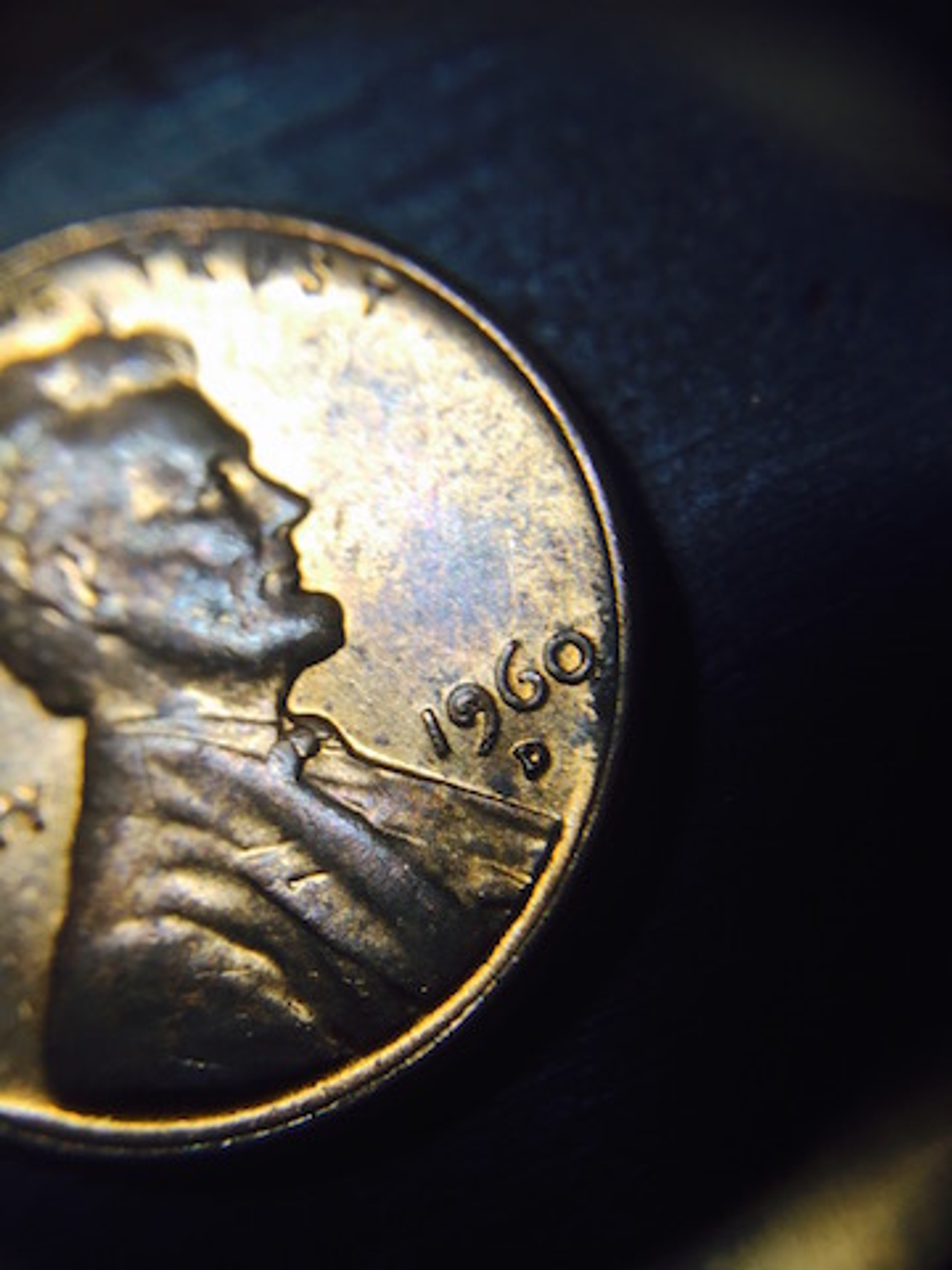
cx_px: 476
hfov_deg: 48.2
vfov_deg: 61.7
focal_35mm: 29
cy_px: 635
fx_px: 1063
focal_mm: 4.15
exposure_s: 1/40
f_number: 2.2
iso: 32
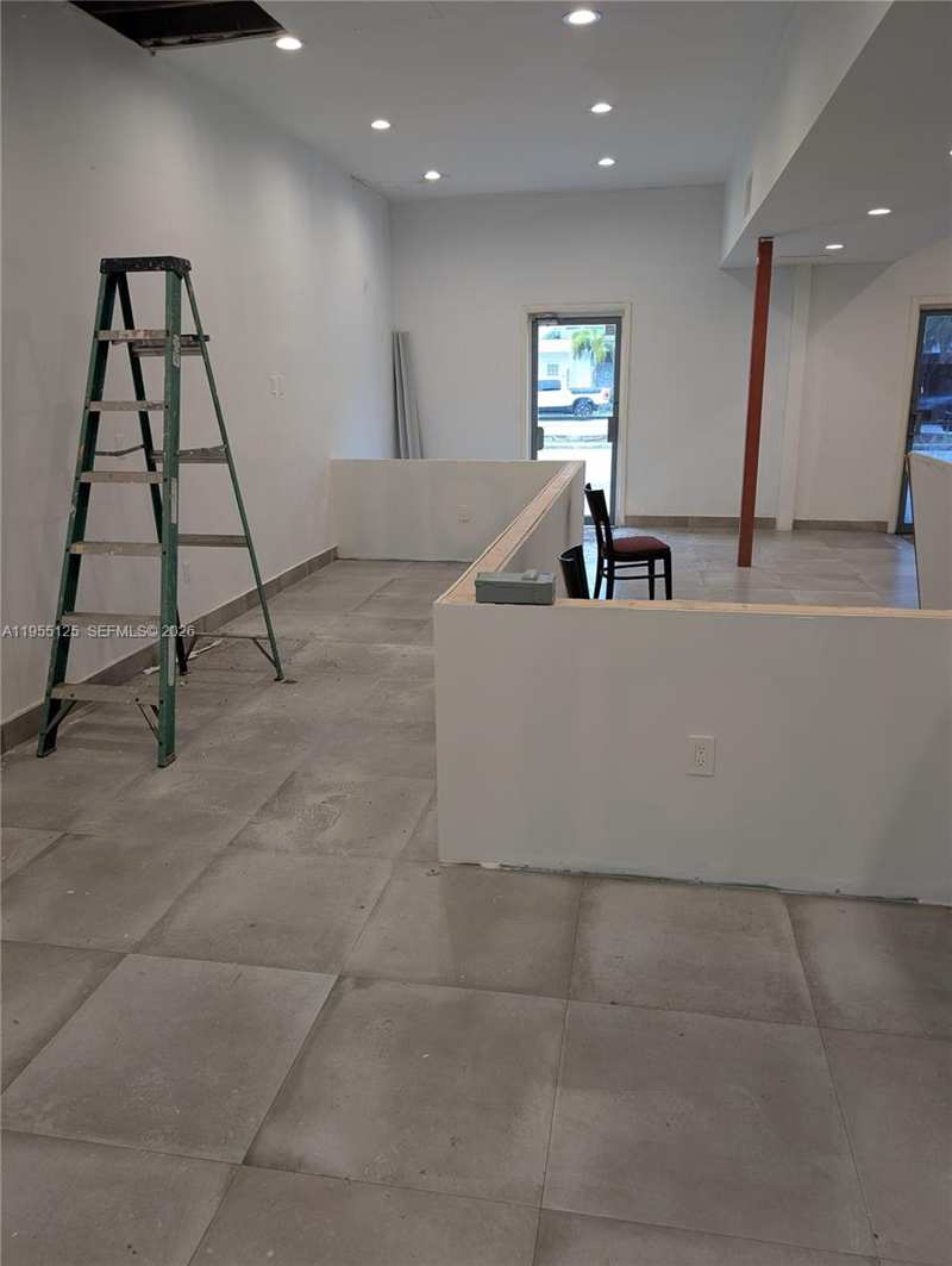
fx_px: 878
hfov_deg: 56.9
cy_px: 633
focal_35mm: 24
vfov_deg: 71.5
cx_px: 476
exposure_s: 1/40
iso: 30
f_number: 1.68
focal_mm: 6.9
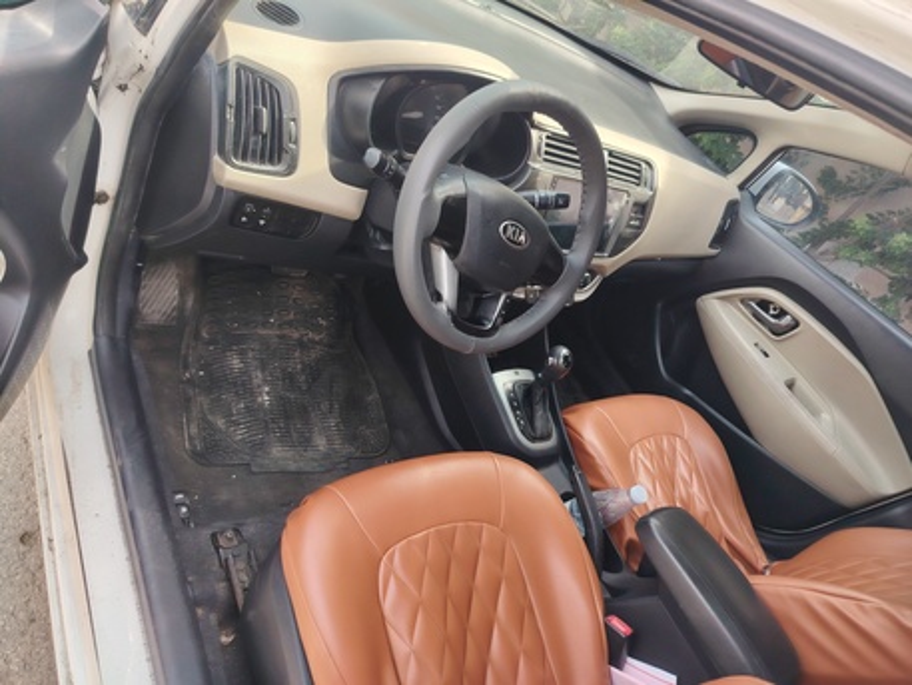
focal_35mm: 24
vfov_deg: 56.8
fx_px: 632
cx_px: 456
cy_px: 342
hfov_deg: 71.6
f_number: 1.75
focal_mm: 5.25
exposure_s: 1/100
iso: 134
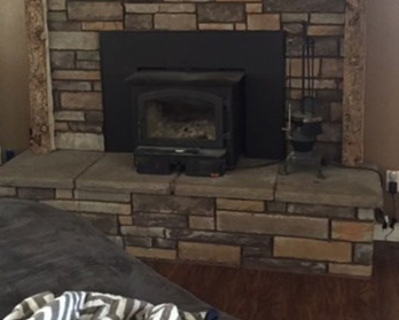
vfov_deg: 28.5
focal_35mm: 52
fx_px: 615
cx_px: 206
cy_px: 63
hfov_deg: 36.0
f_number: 2.2
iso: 250
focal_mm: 4.15
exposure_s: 1/15
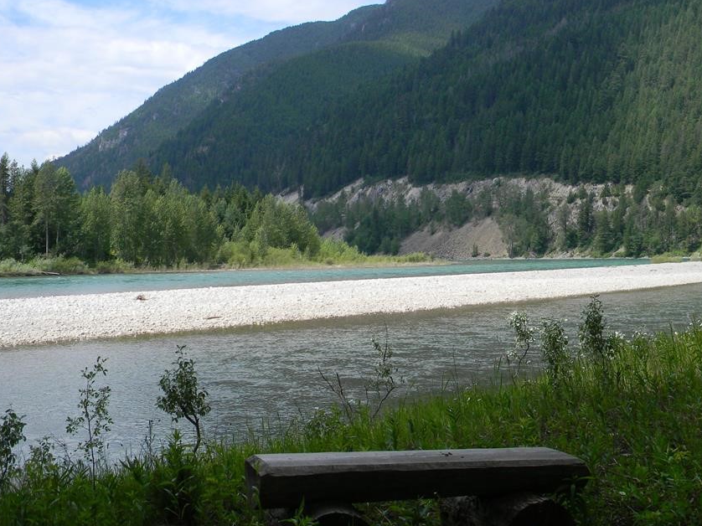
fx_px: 892
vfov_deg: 32.9
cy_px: 251
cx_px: 405
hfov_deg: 42.8
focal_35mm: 44
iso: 80
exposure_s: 1/817
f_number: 3.7
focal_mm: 6.4
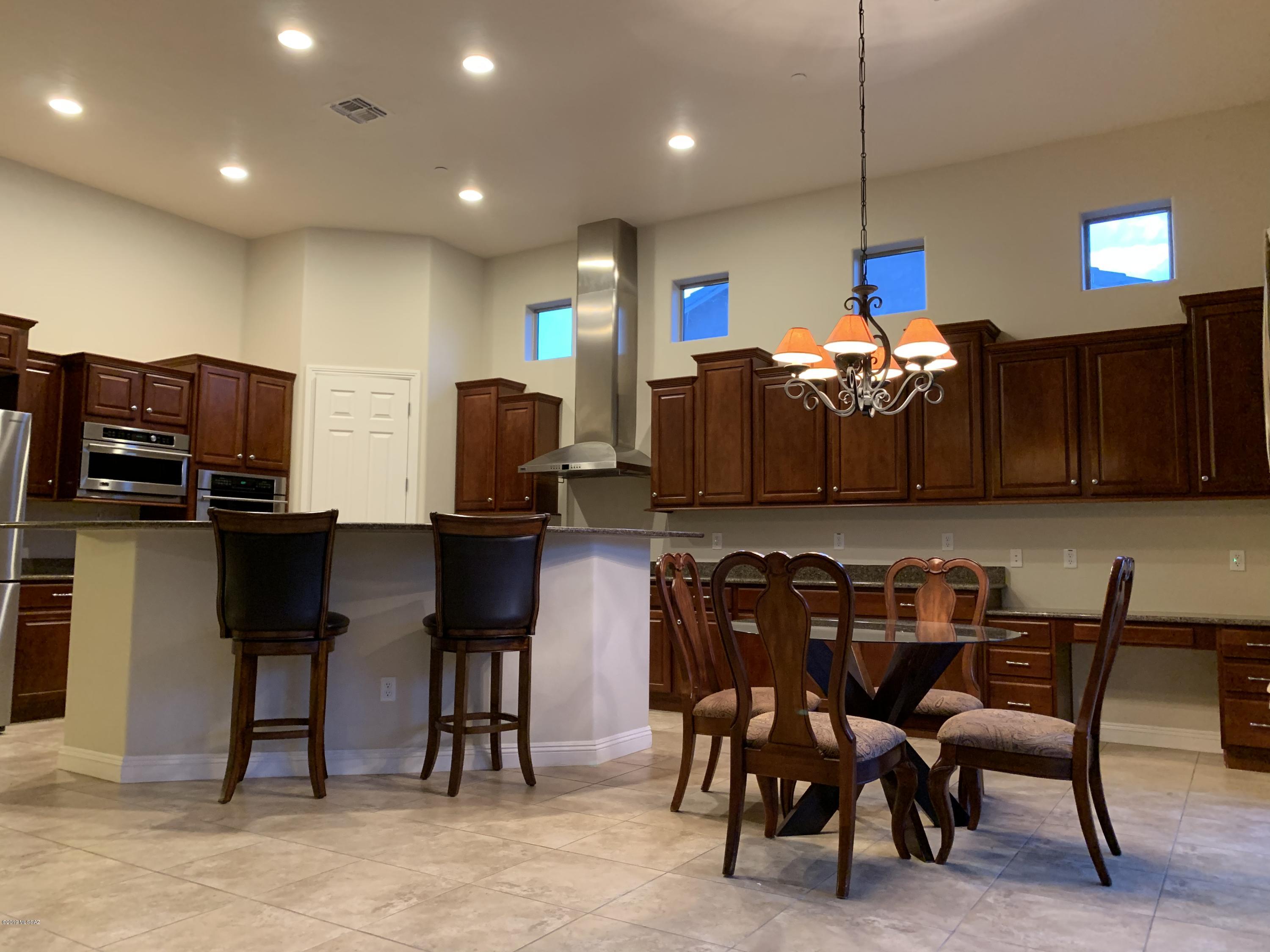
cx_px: 635
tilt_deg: +6.2
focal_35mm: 26
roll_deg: -0.6
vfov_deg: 53.1
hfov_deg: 67.3
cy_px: 476
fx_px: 954
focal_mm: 4.25
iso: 320
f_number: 1.8
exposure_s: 1/60
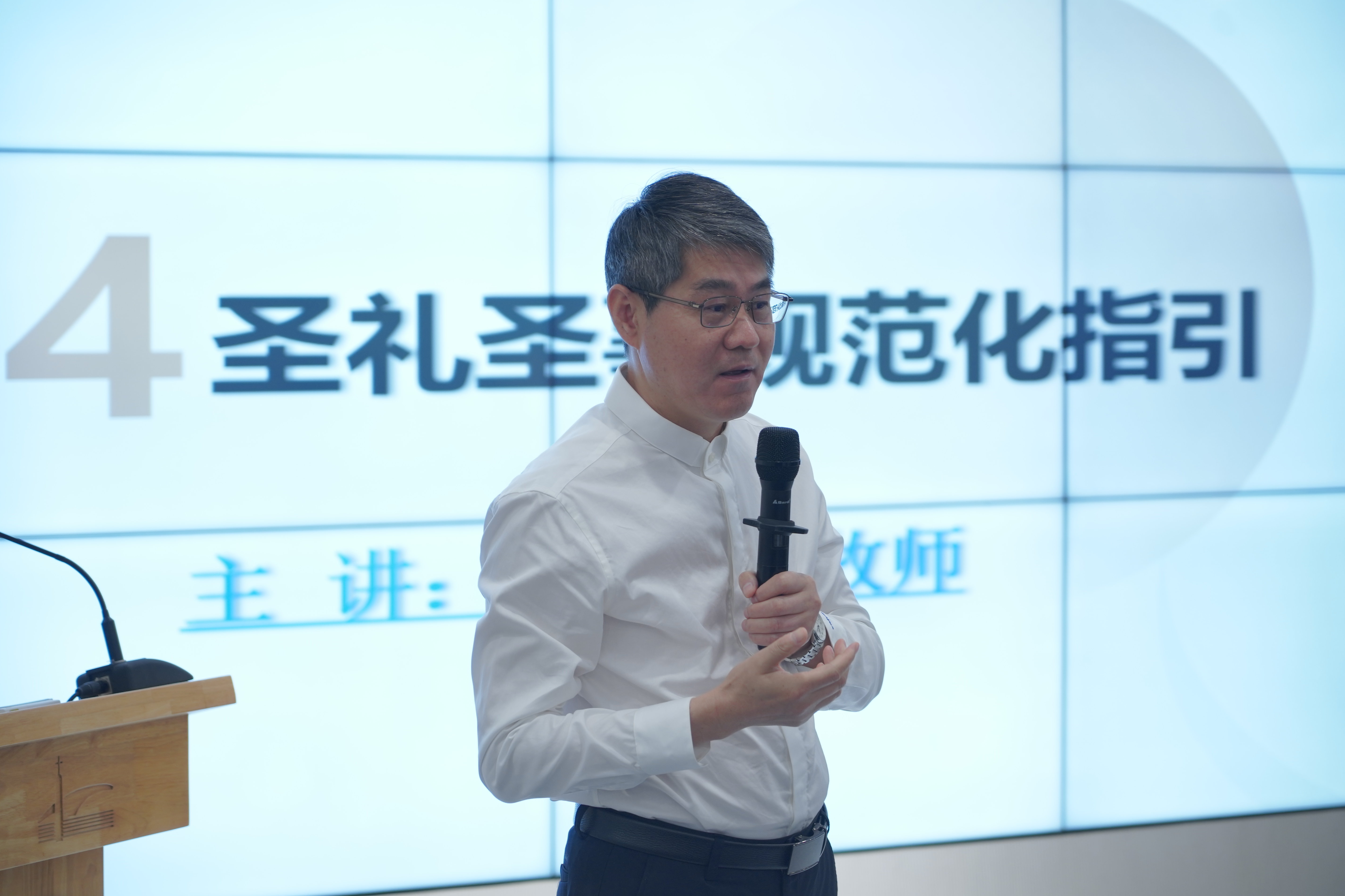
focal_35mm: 110
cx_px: 679
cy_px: 445
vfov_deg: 12.5
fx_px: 4109
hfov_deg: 18.6
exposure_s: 1/80
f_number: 4
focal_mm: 105
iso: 640
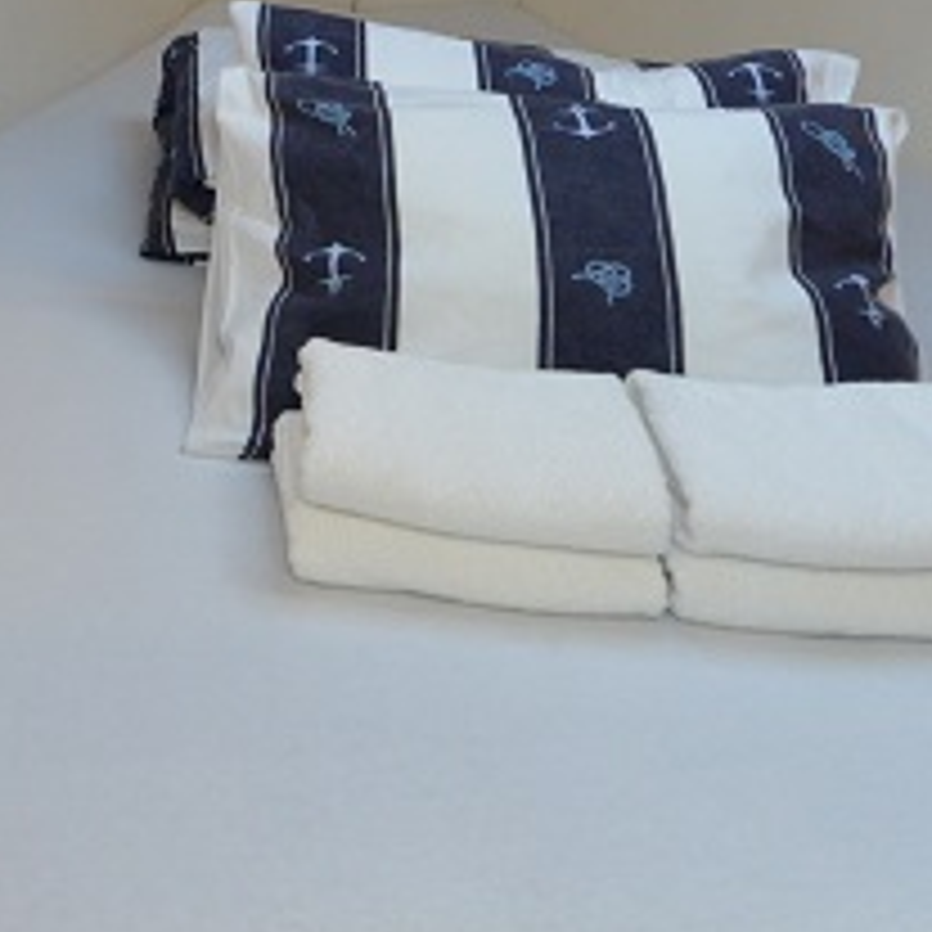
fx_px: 1401
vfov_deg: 33.5
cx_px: 32
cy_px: -11
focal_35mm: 46
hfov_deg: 34.0
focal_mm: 14
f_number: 5.6
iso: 2500
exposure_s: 1/60
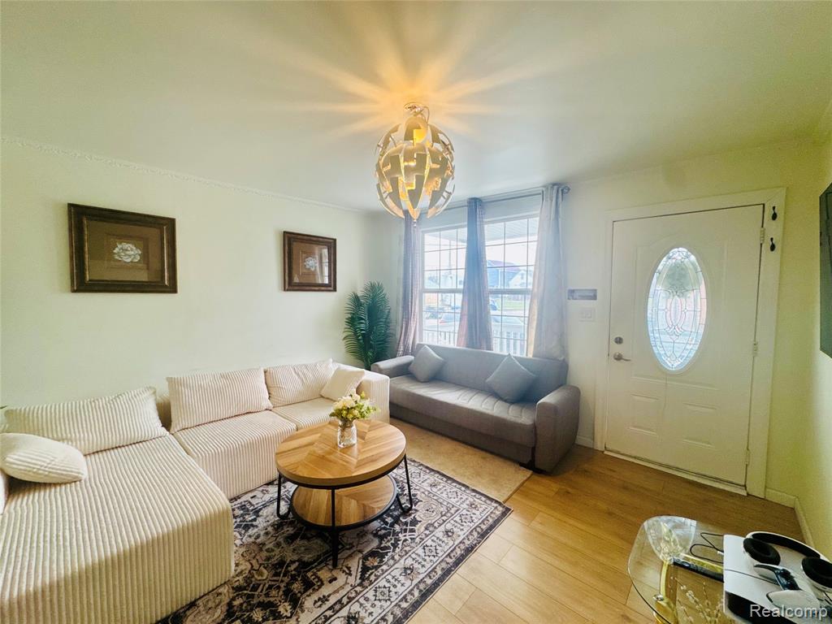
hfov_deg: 102.1
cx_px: 416
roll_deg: +0.1
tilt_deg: -3.9
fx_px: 336
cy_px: 312
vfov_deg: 85.7
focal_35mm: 14
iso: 160
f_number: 2.2
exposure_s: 1/120
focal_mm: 2.22
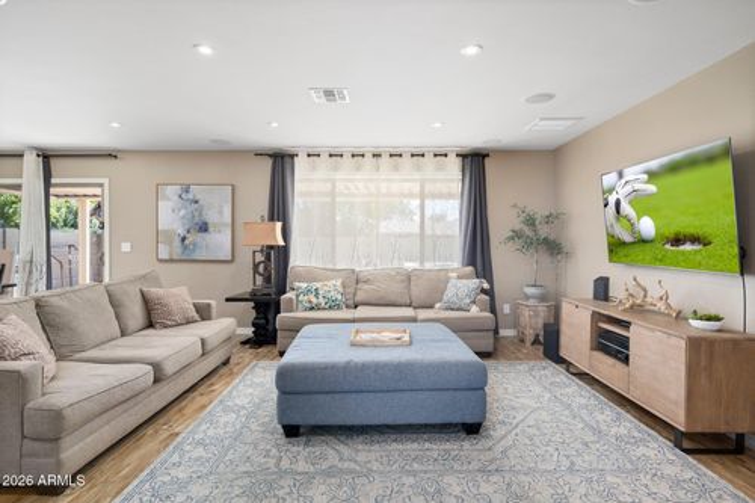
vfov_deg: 61.9
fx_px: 419
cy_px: 252
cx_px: 378
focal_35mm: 20
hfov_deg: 84.0
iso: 640
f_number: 8
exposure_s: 1/15
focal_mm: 20
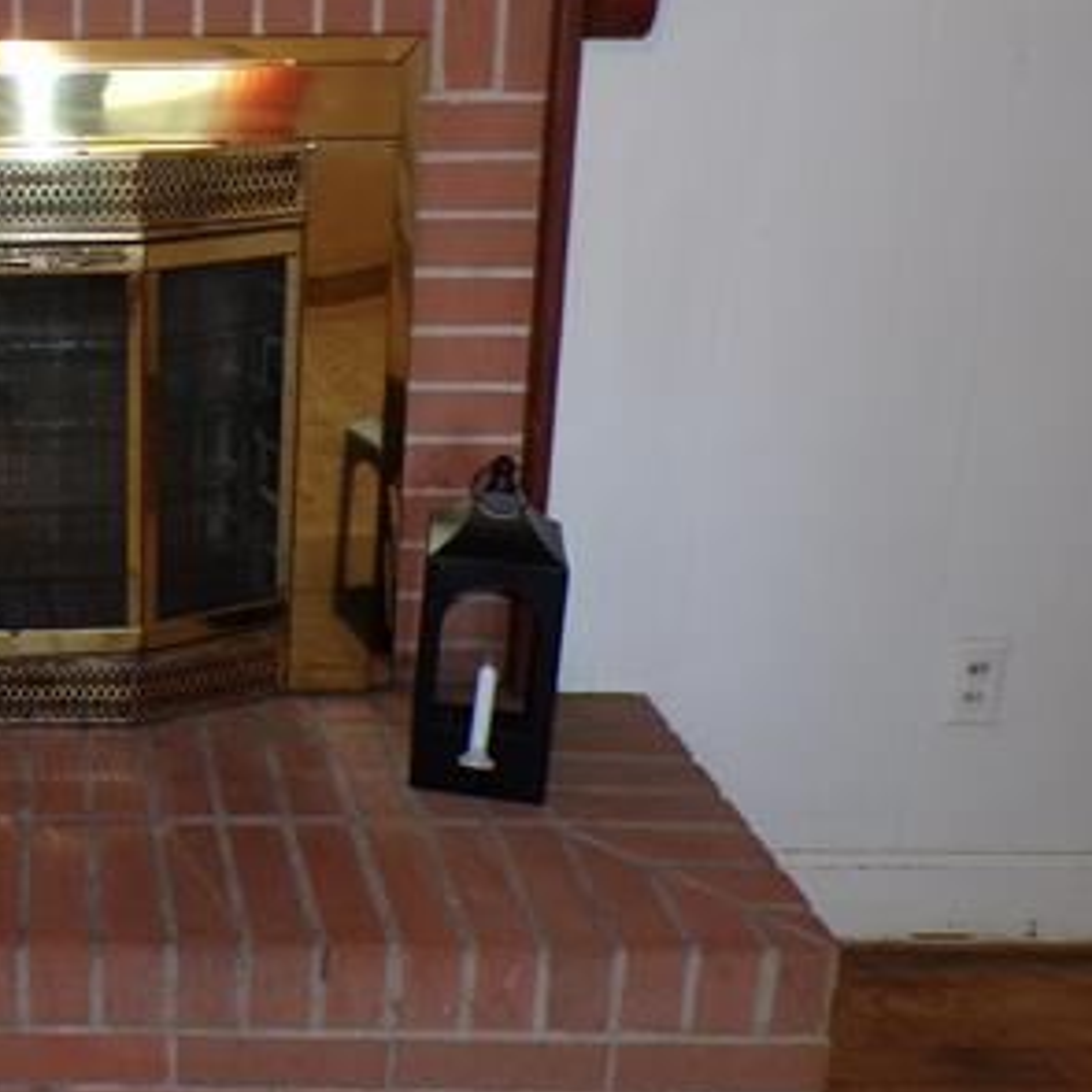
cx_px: -30
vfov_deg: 36.3
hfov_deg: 33.3
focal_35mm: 46
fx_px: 1642
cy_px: 337
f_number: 3
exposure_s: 1/17
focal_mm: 4.3
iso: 200
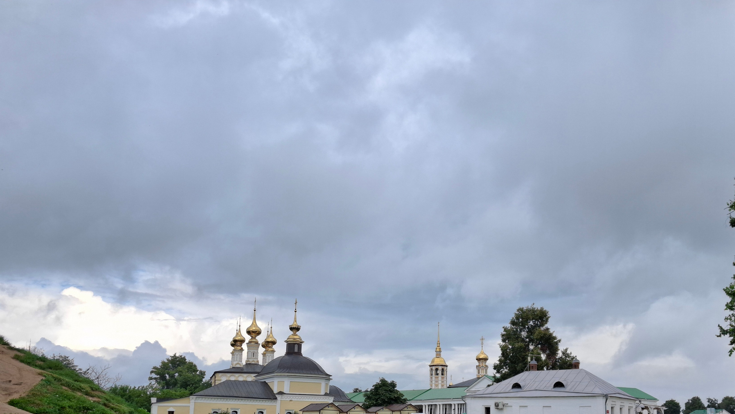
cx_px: 403
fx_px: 663
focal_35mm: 34
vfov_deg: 33.4
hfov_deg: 57.9
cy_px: 344
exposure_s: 1/1274
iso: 25
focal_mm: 4.69
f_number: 1.8
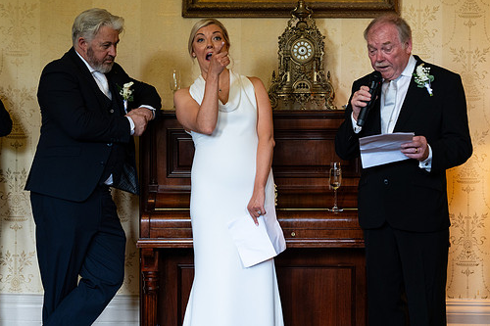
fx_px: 884
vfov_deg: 20.9
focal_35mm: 65
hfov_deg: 30.9
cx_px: 270
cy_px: 138
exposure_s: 1/160
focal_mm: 56
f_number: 2.8
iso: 2500
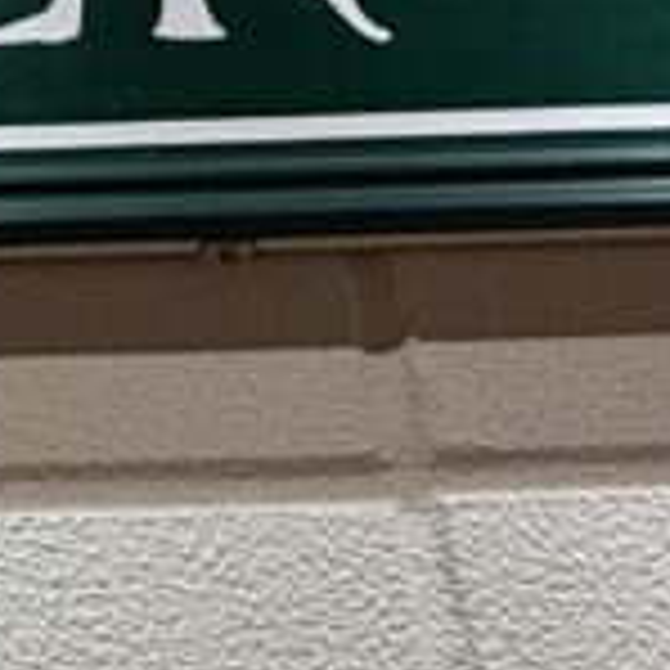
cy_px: -670
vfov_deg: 13.9
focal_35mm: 106
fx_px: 2321
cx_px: -355
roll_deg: +0.1
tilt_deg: +41.0
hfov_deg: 15.1
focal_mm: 2.22
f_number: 2.2
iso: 125
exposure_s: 1/100
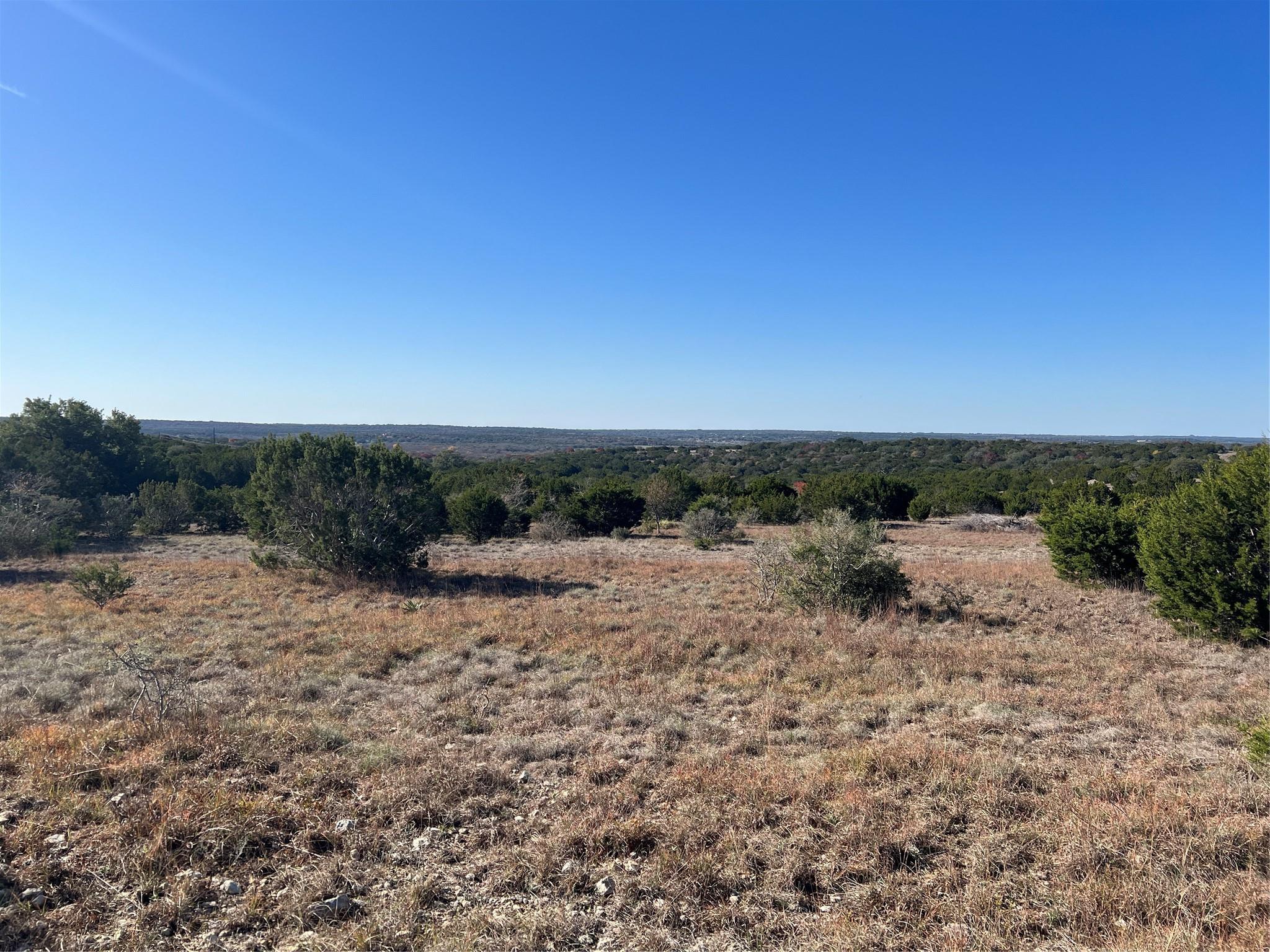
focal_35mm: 26
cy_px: 476
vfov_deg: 53.1
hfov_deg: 67.3
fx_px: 954
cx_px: 635
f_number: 1.5
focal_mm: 5.7
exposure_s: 1/5076
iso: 50
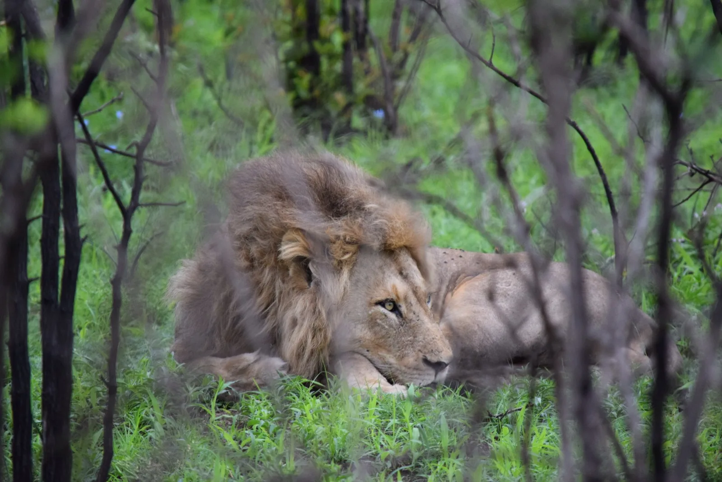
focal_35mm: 450
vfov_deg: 3.1
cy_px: 241
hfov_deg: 4.6
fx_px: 9025
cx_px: 361
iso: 1600
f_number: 5.6
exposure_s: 1/500
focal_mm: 300
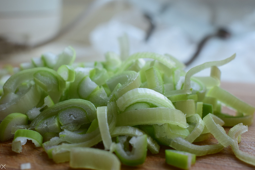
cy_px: 90
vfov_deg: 23.0
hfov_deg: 33.9
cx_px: 114
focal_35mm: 59
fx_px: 418
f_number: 9.5
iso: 400
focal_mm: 32
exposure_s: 1/125
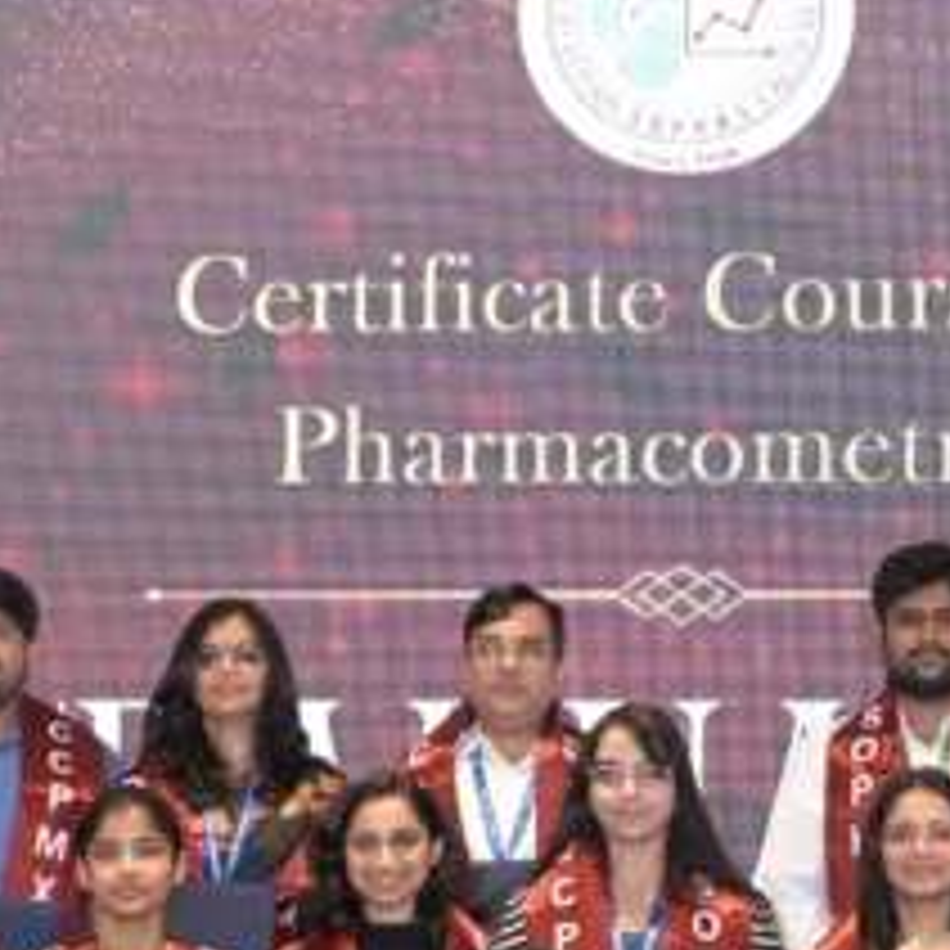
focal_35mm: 142
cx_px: 779
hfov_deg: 12.2
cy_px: 1076
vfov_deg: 12.1
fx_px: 4409
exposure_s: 1/125
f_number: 6.3
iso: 2500
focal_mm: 46
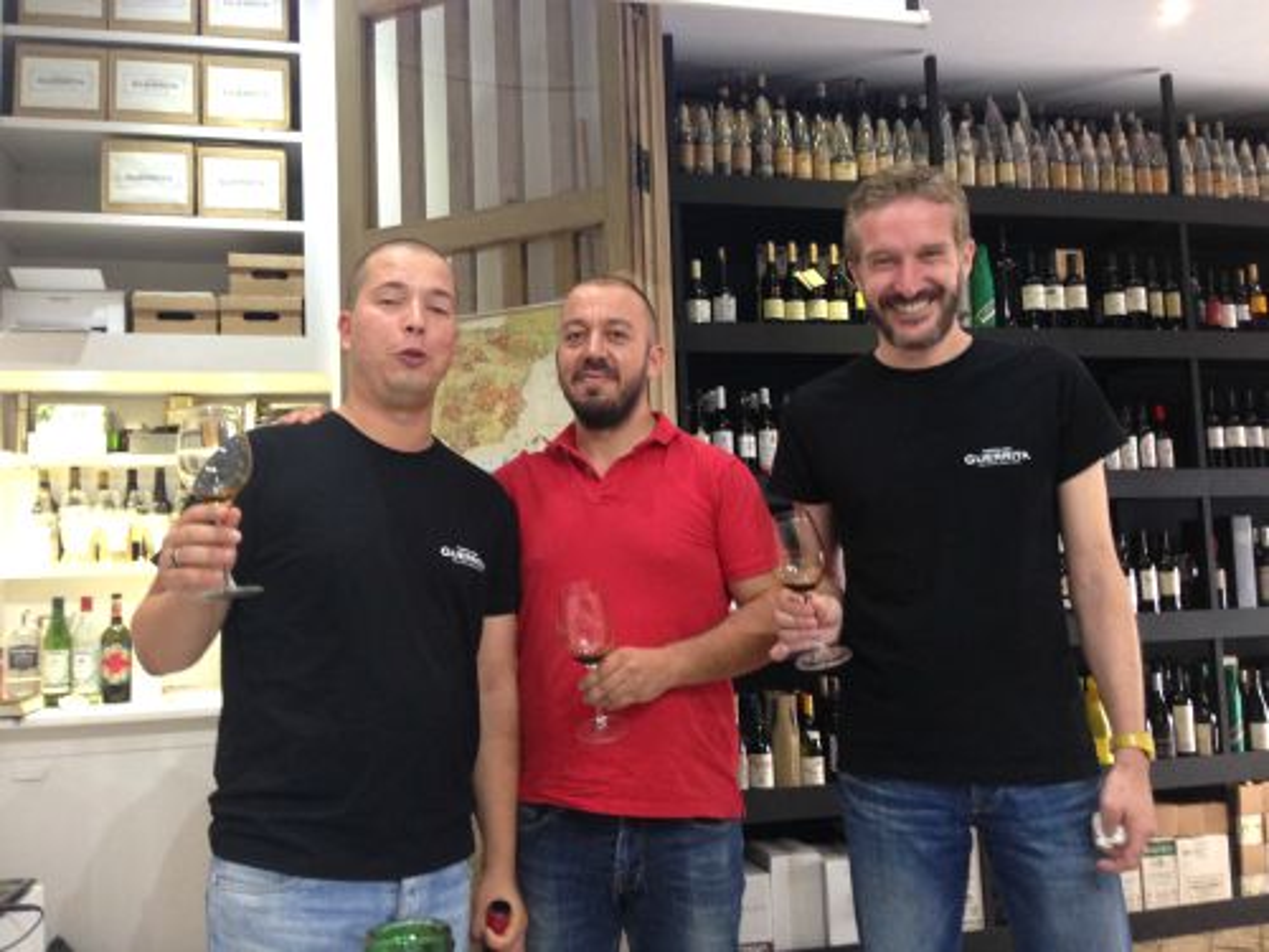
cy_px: 476
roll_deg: +1.6
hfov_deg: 55.4
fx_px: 1210
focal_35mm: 33
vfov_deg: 42.9
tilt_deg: +5.4
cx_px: 634
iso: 200
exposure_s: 1/20
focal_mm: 4.12
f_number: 2.4
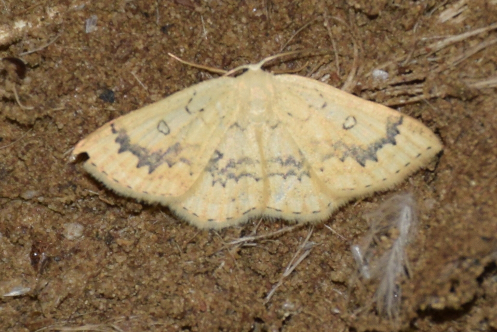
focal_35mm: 210
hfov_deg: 9.8
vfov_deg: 6.6
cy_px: 166
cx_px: 248
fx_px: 2902
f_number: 5.6
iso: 320
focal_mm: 140
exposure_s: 1/60
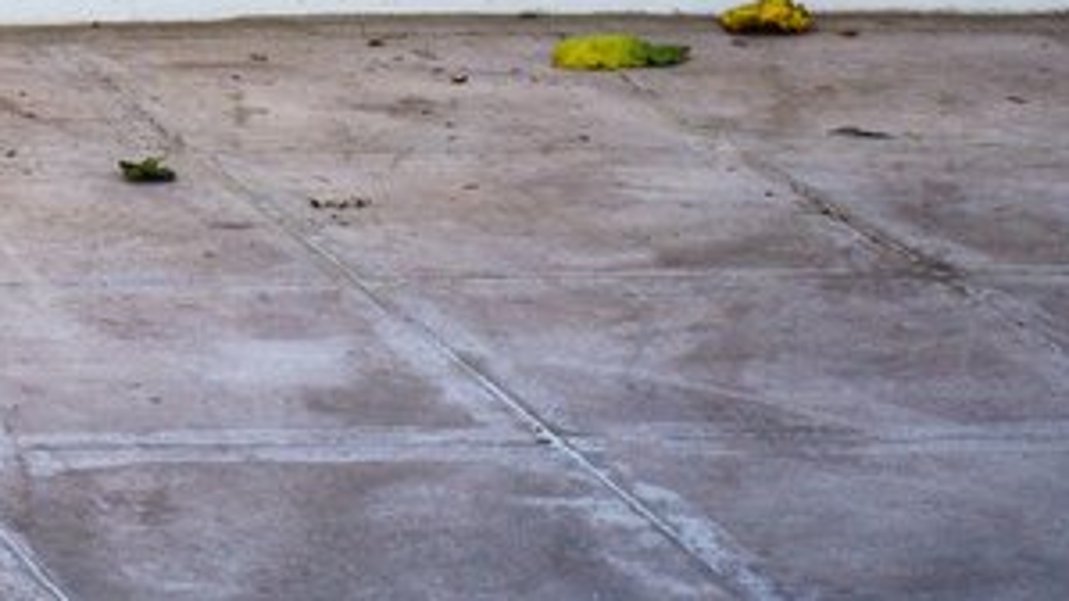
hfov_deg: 7.9
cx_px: -1838
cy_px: -1401
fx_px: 6943
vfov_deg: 4.7
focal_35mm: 245
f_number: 13
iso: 100
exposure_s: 1/80
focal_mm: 45
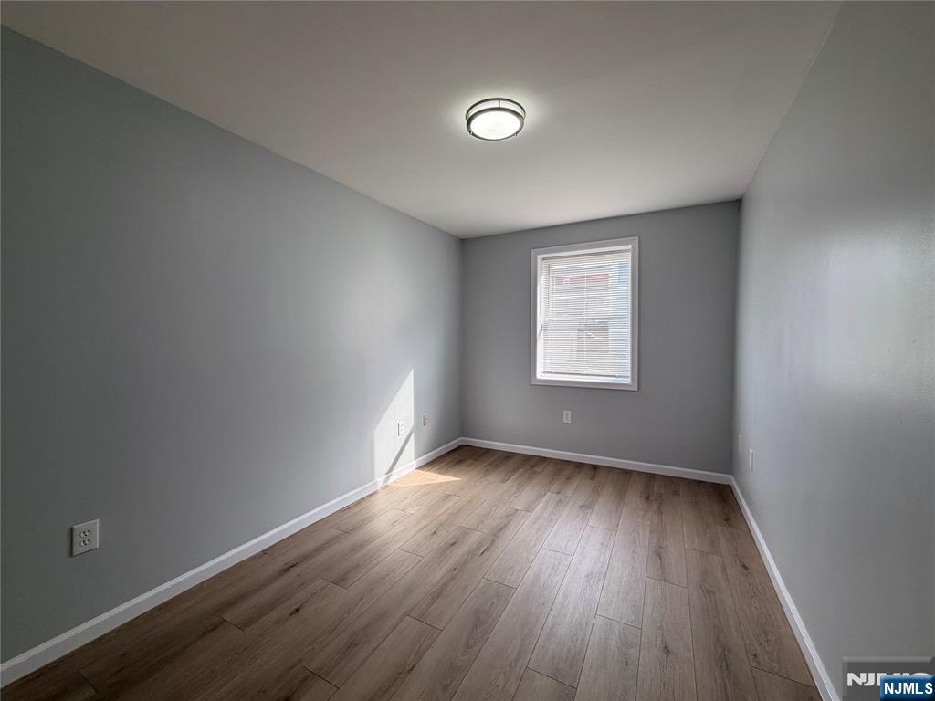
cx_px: 468
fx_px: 378
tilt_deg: -1.0
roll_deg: +0.5
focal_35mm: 14
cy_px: 350
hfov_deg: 102.1
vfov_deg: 85.7
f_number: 2.2
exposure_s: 1/120
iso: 80
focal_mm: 2.22
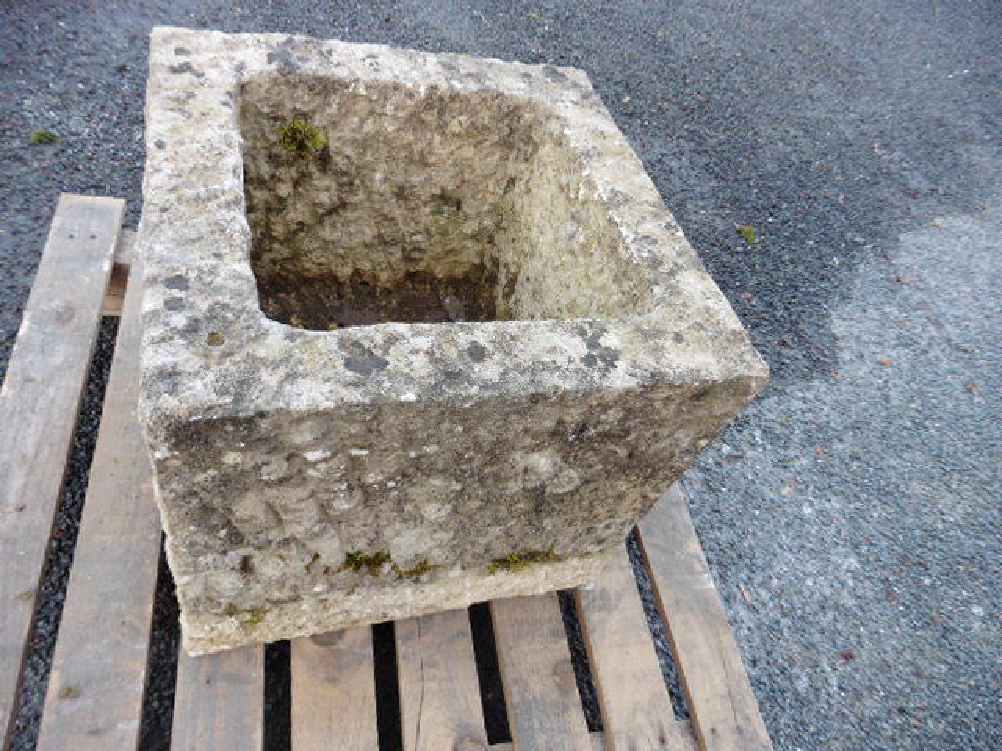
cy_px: 376
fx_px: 695
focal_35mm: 24
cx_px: 501
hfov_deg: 71.6
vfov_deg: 56.8
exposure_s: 1/60
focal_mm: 4.3
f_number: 3.3
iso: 125
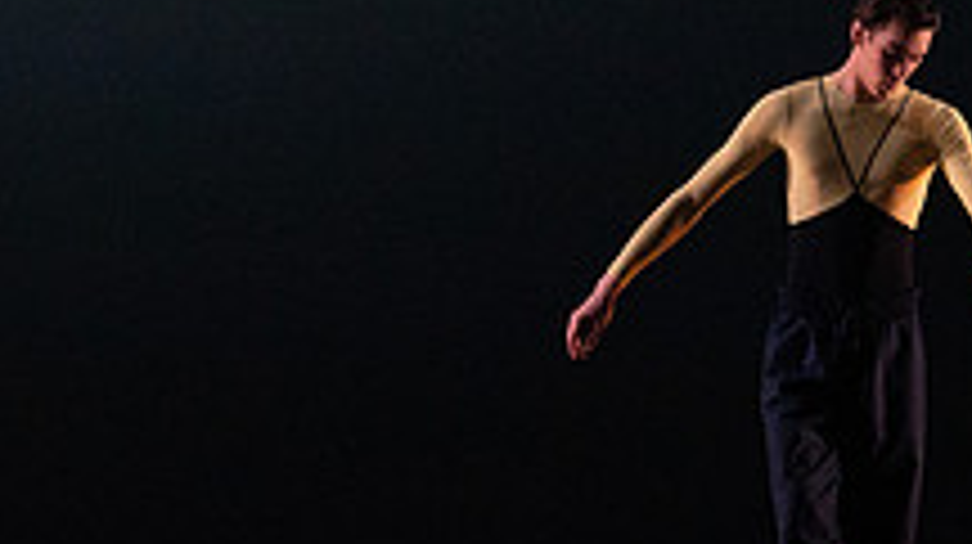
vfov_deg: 2.2
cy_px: 259
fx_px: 14496
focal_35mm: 563
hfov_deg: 3.8
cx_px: 796
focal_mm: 200
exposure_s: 1/500
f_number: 8
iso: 12800
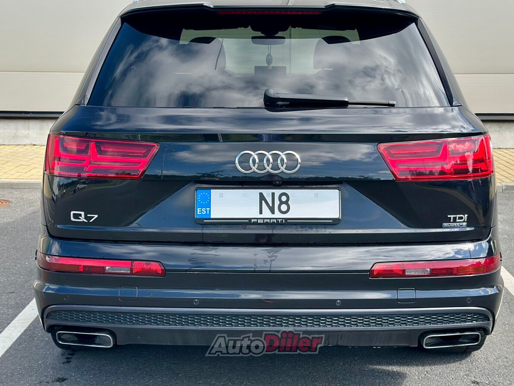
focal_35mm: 55
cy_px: 165
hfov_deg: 34.9
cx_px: 265
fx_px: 817
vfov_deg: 26.5
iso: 80
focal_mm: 6.86
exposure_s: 1/1639
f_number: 1.78
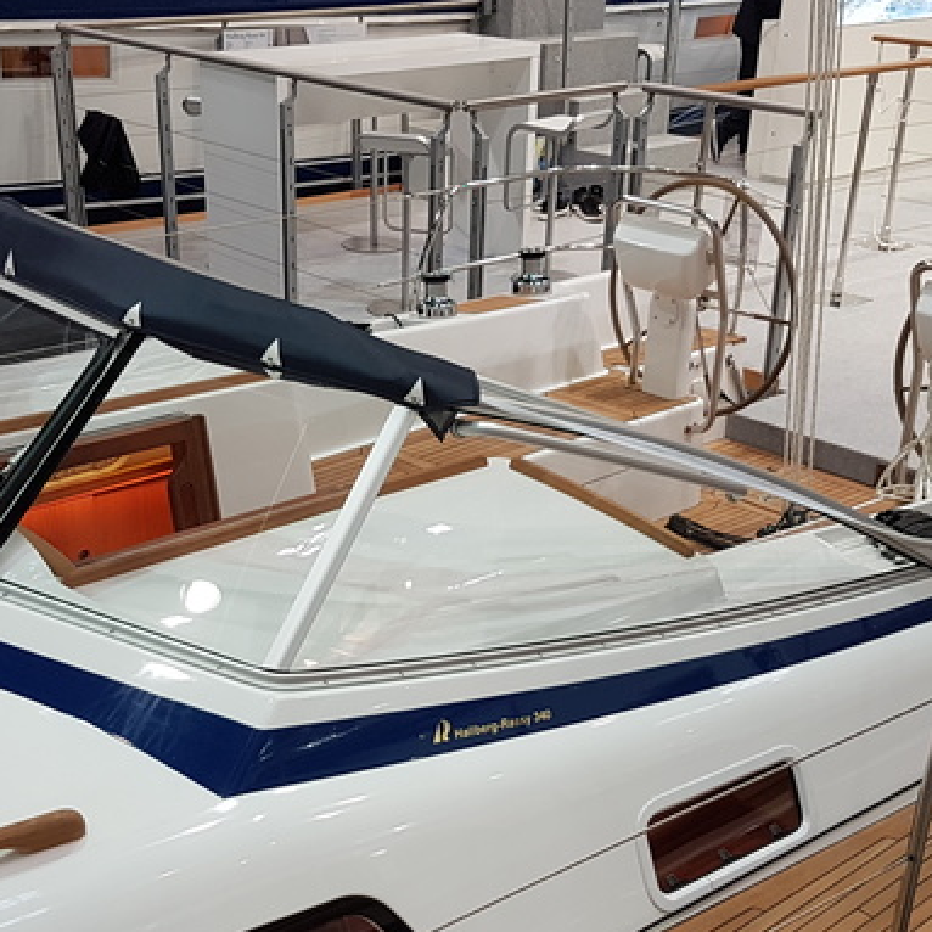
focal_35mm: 48
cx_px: 448
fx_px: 1462
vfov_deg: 35.2
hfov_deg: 35.4
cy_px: 582
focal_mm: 4.2
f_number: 1.7
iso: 40
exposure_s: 1/50
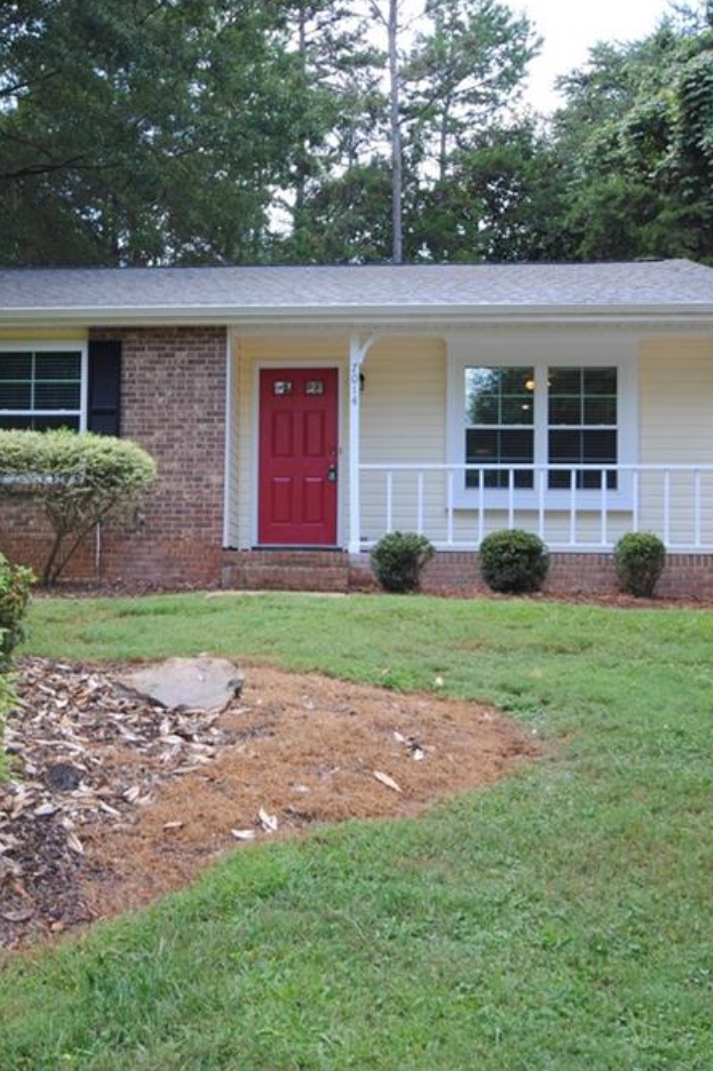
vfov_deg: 42.8
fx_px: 1367
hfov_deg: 28.9
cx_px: 213
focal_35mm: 46
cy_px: 526
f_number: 5.6
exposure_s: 1/80
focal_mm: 20
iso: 200
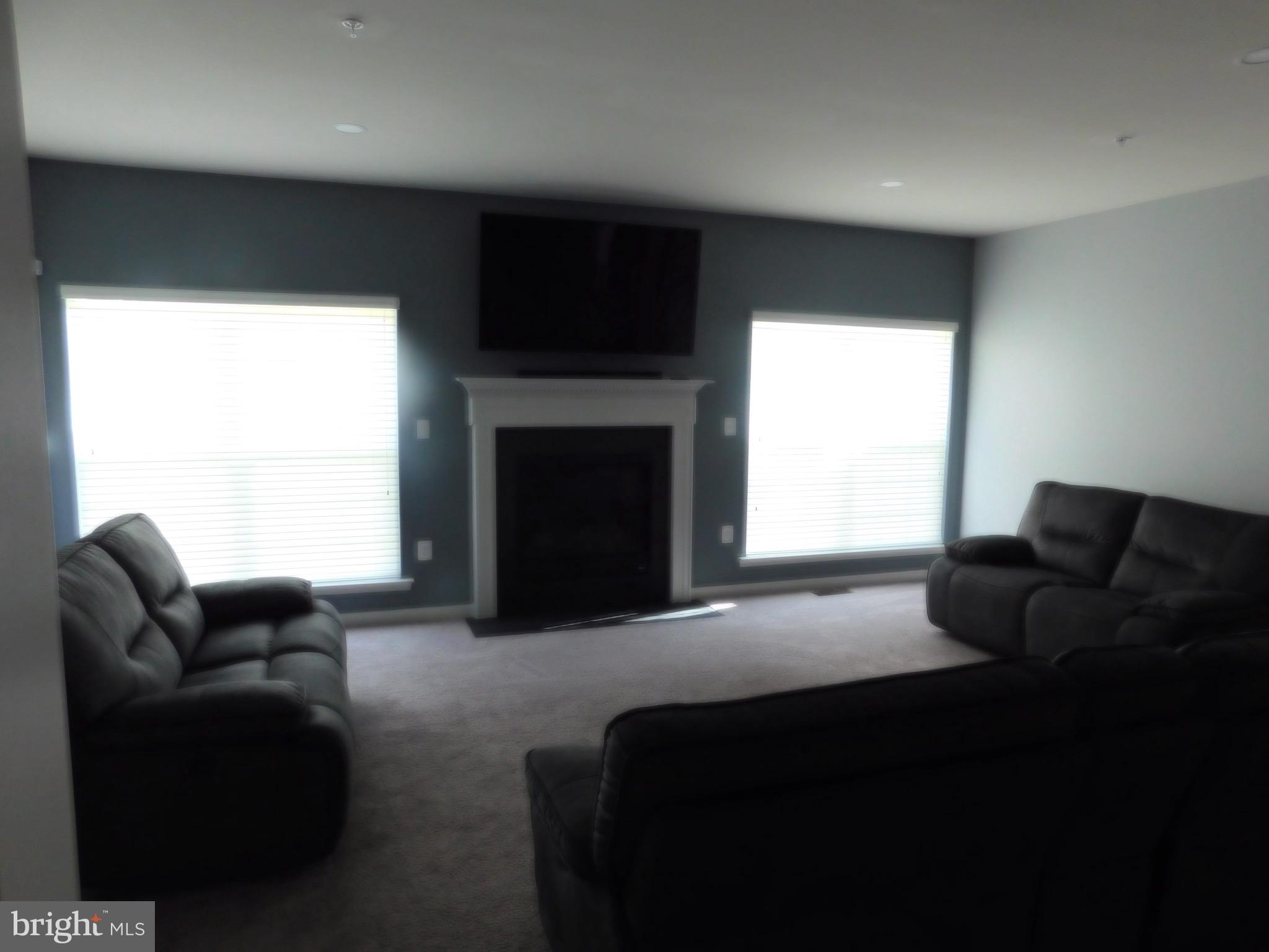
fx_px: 843
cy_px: 476
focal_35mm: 23
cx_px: 634
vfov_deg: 58.9
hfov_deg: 73.9
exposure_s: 1/30
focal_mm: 4
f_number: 3
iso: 160
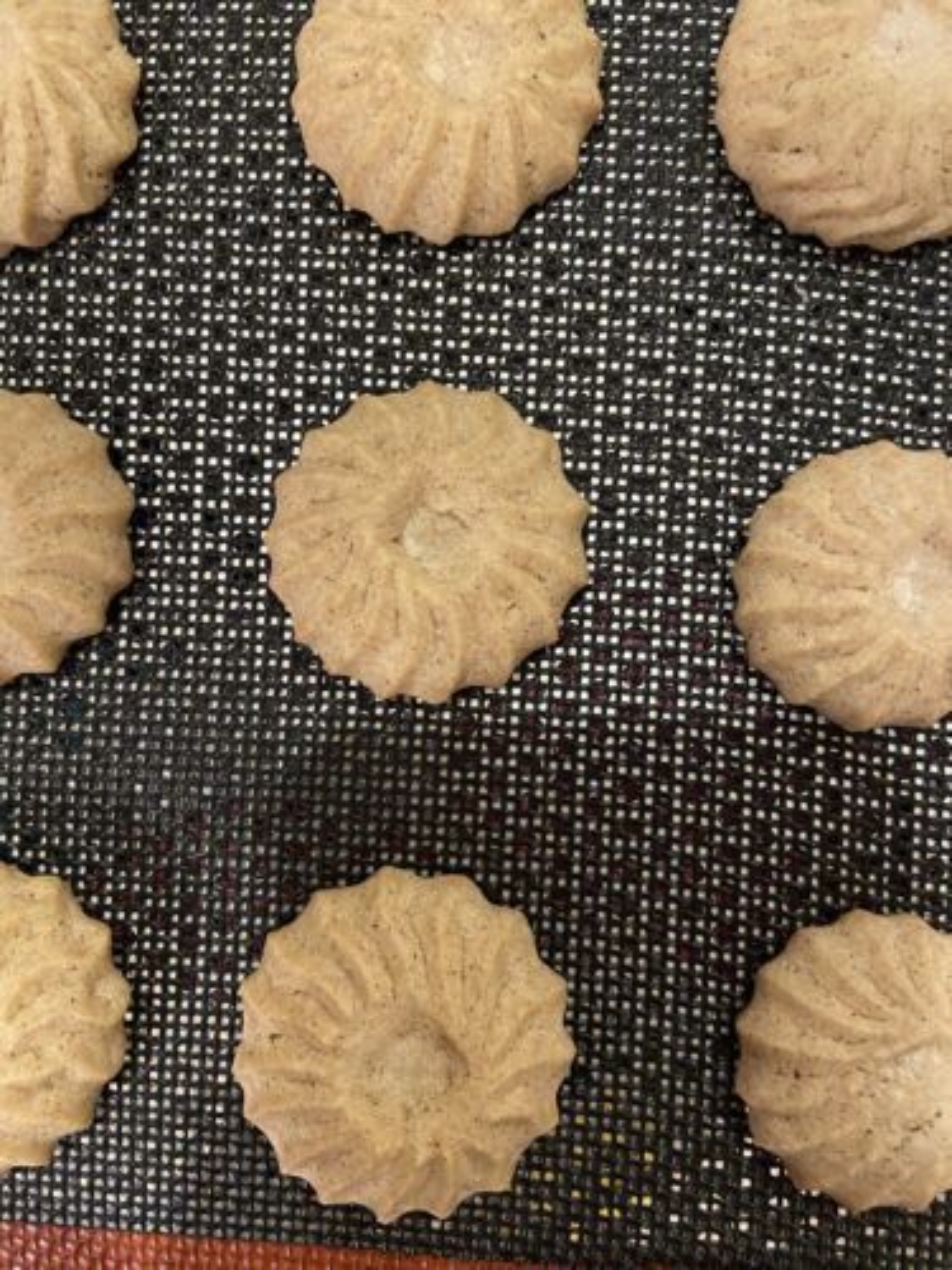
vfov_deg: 67.3
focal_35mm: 26
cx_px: 476
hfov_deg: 53.1
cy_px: 635
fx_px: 953
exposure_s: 1/25
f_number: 1.8
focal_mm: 4.25
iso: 640
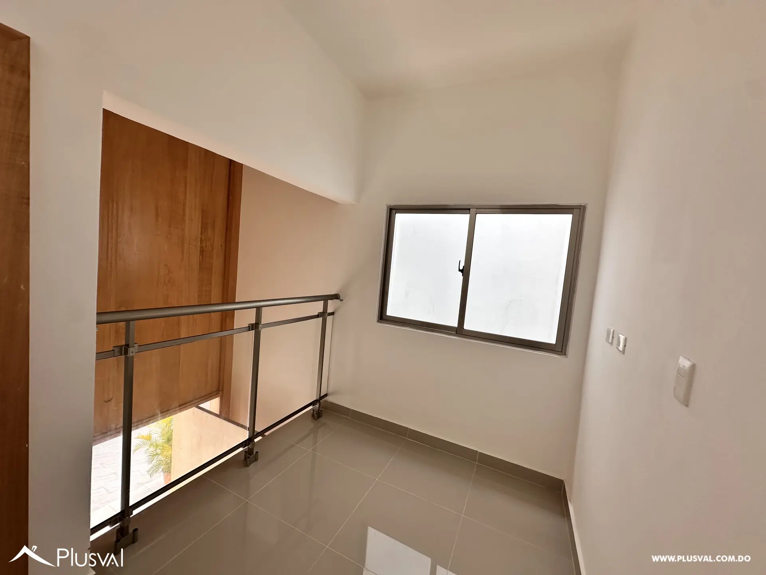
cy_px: 288
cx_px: 383
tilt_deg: -2.9
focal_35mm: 14
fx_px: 310
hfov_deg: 102.1
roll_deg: -5.3
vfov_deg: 85.7
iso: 40
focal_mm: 2.22
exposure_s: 1/212
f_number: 2.2
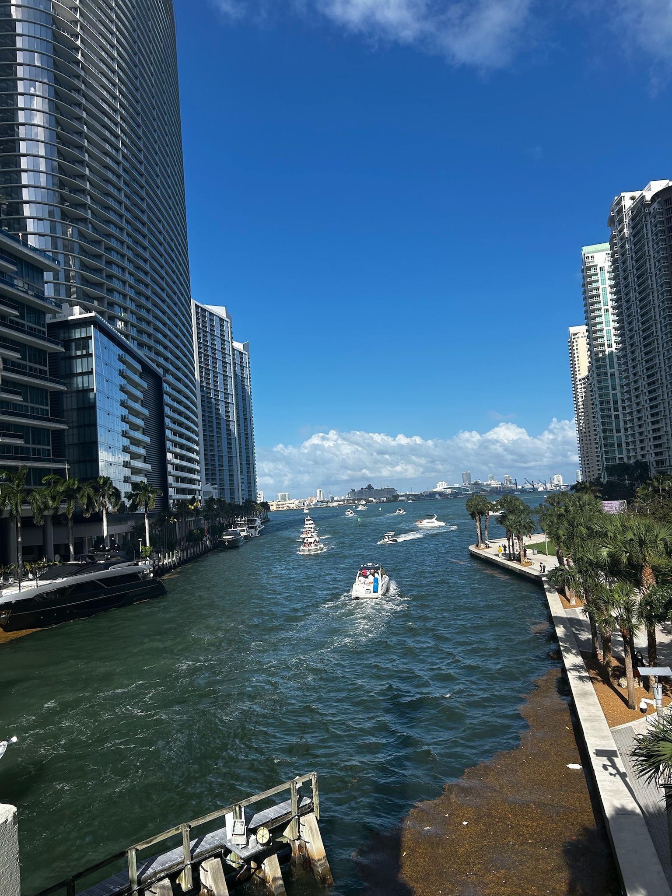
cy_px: 448
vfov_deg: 67.3
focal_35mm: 26
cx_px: 336
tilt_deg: +4.9
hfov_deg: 53.1
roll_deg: +4.8
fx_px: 673
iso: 50
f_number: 1.5
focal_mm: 5.7
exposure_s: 1/4630
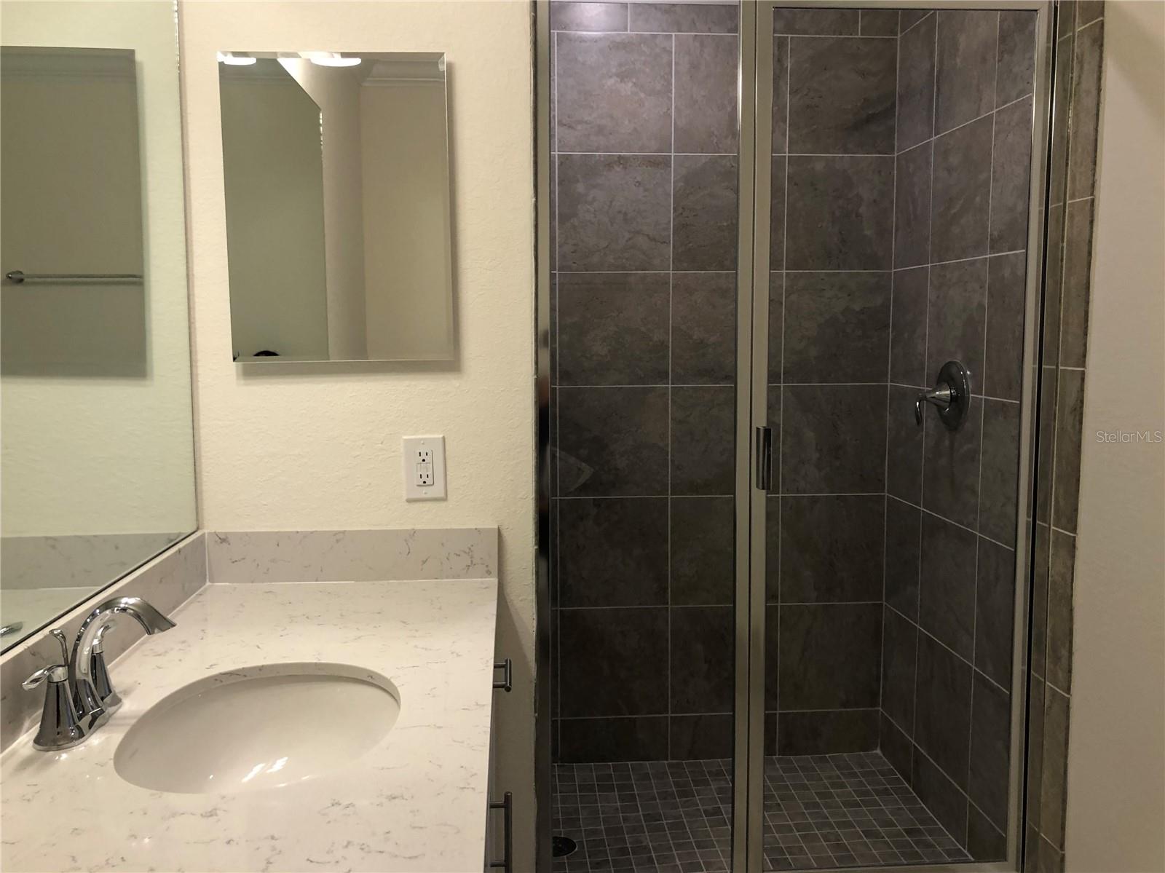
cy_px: 436
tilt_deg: -6.3
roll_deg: -0.8
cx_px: 582
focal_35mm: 28
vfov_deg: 49.7
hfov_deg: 63.5
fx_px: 942
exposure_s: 1/30
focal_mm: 3.99
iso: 25
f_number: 1.8
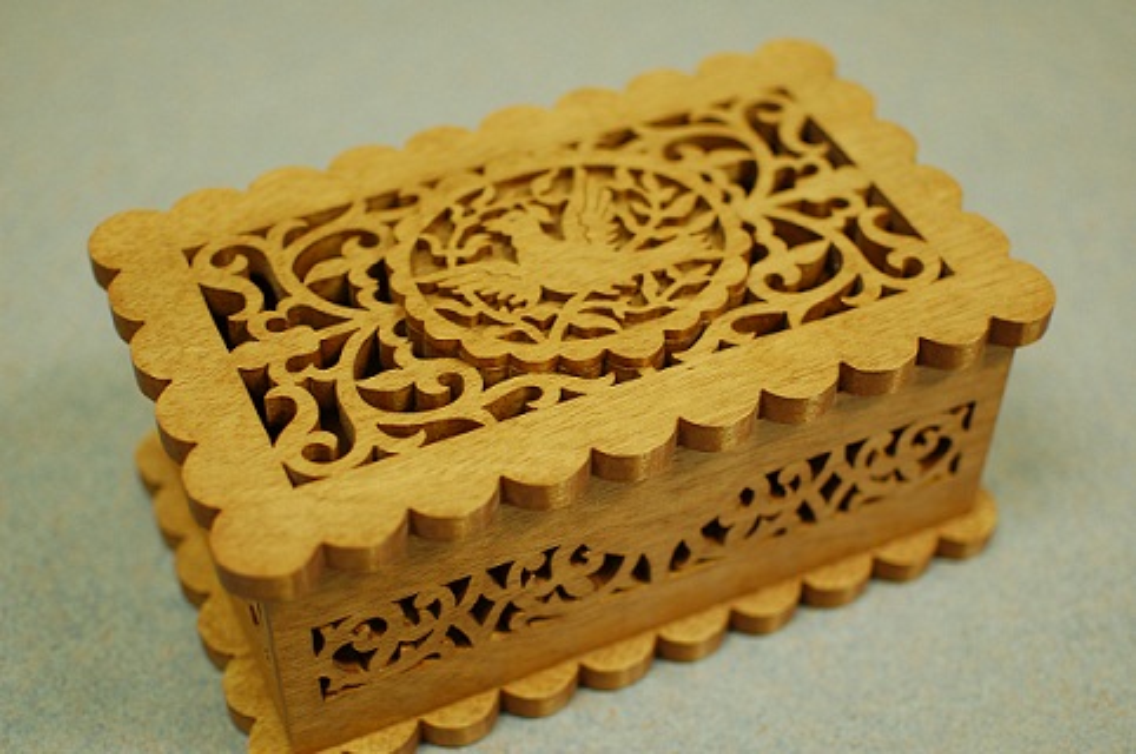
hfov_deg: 37.9
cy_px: 377
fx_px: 1654
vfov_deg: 25.7
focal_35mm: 52
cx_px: 568
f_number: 2
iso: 200
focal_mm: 35
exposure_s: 1/40
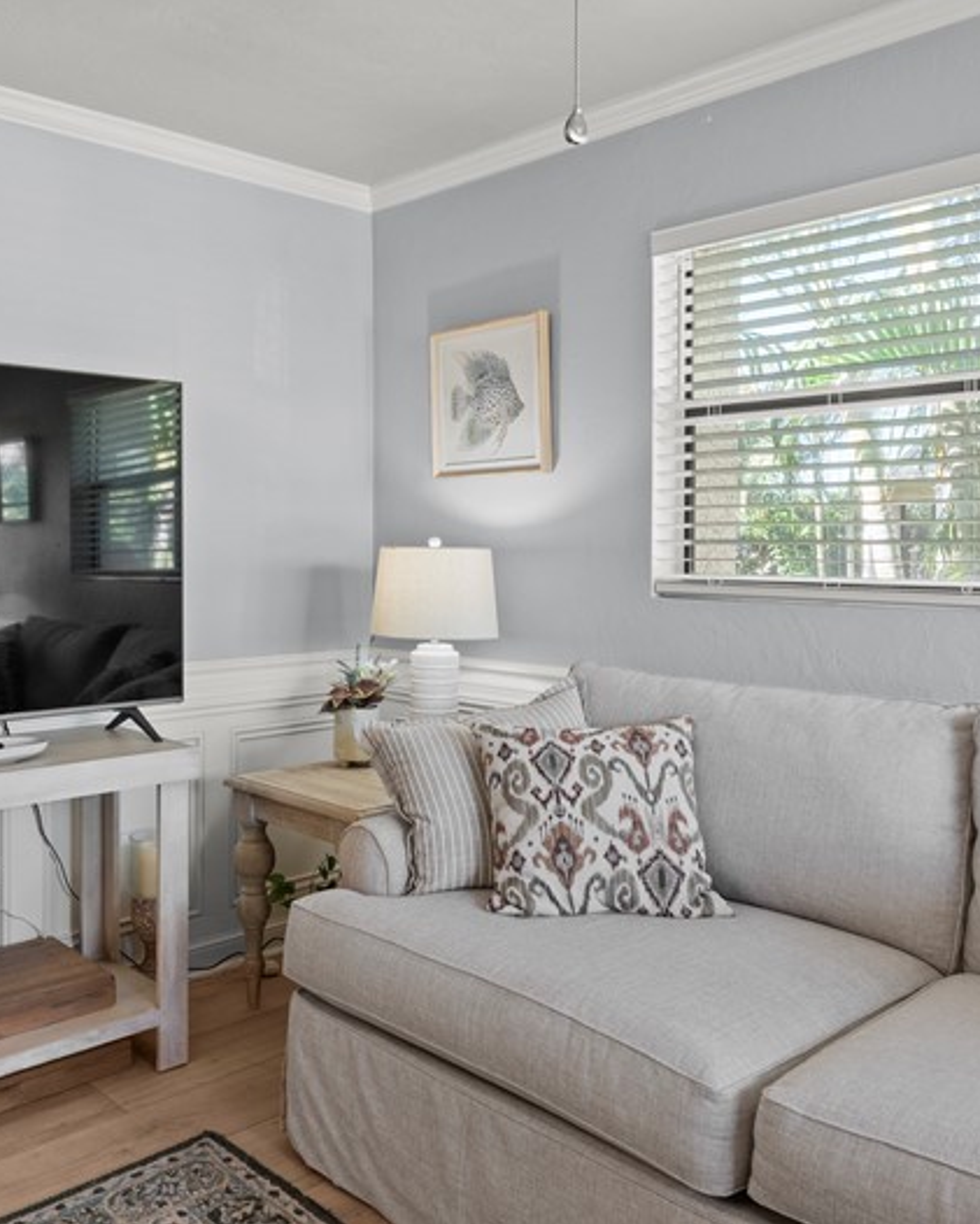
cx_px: 393
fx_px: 1124
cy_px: 579
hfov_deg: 46.9
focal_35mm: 31
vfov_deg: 57.1
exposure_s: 1/4
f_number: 13
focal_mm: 16
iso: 640
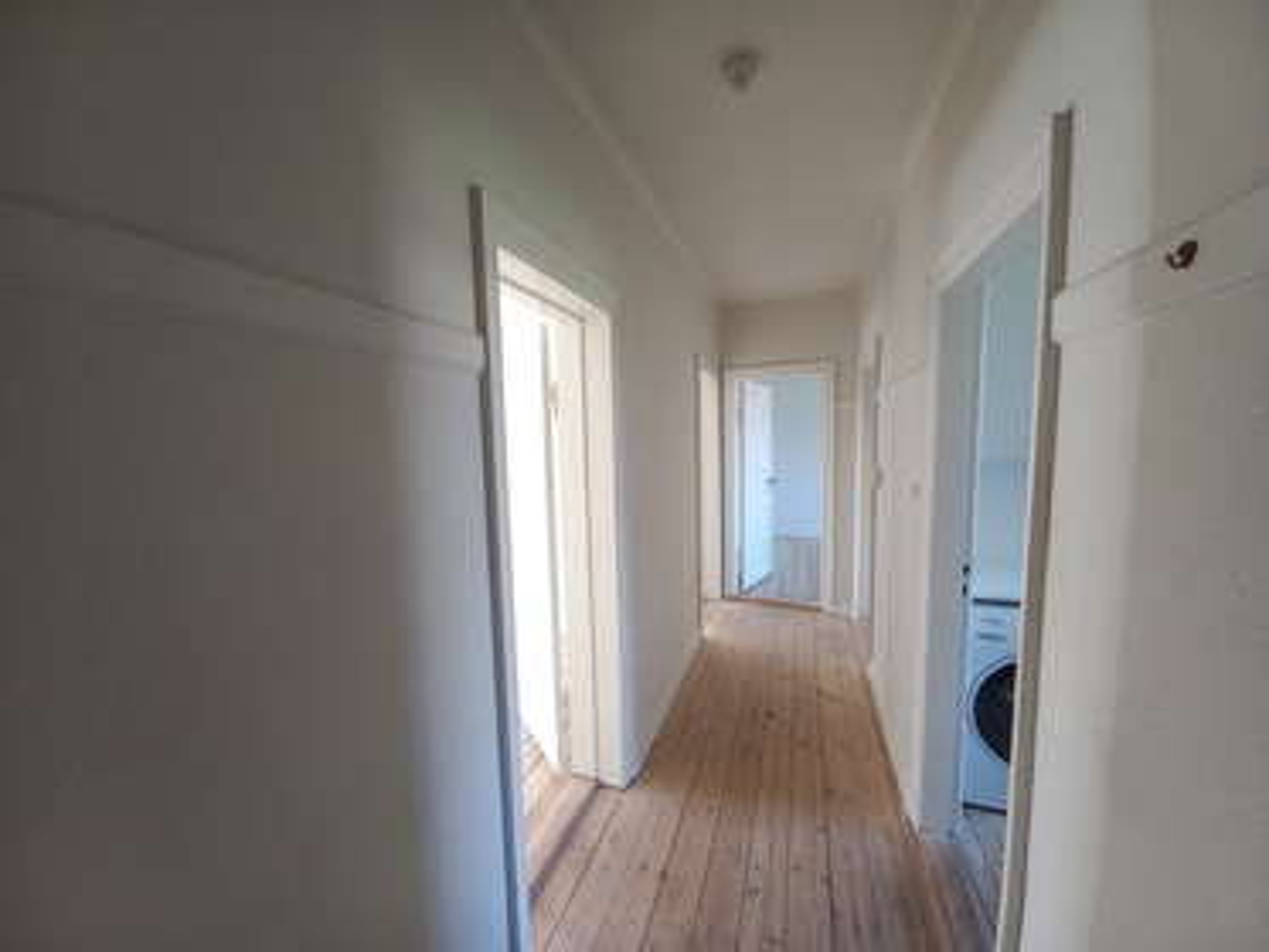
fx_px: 477
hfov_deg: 106.2
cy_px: 476
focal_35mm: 13
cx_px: 634
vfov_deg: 89.9
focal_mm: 1.42
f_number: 2.2
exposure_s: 1/33.3
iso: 125
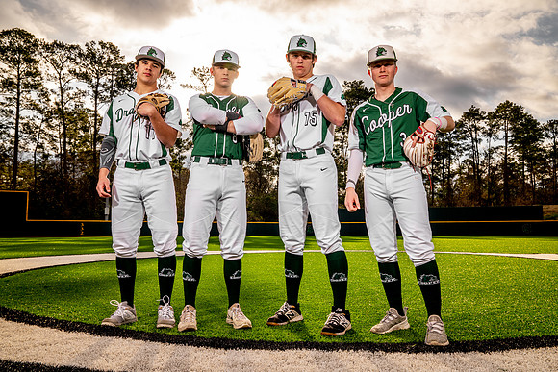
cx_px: 279
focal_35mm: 30
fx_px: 465
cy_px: 186
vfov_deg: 43.6
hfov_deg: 61.9
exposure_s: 1/125
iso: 100
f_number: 11
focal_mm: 30
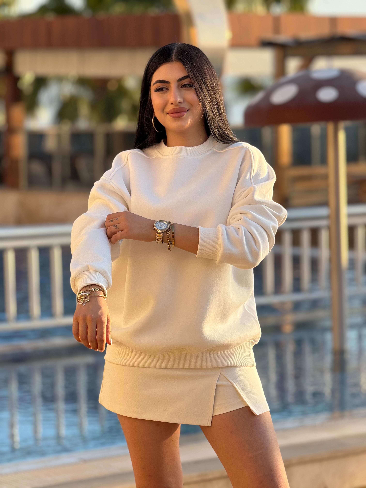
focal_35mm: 120
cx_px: 183
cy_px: 244
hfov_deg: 12.3
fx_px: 1692
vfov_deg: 16.4
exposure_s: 1/383
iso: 50
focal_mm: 15.66
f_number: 2.8
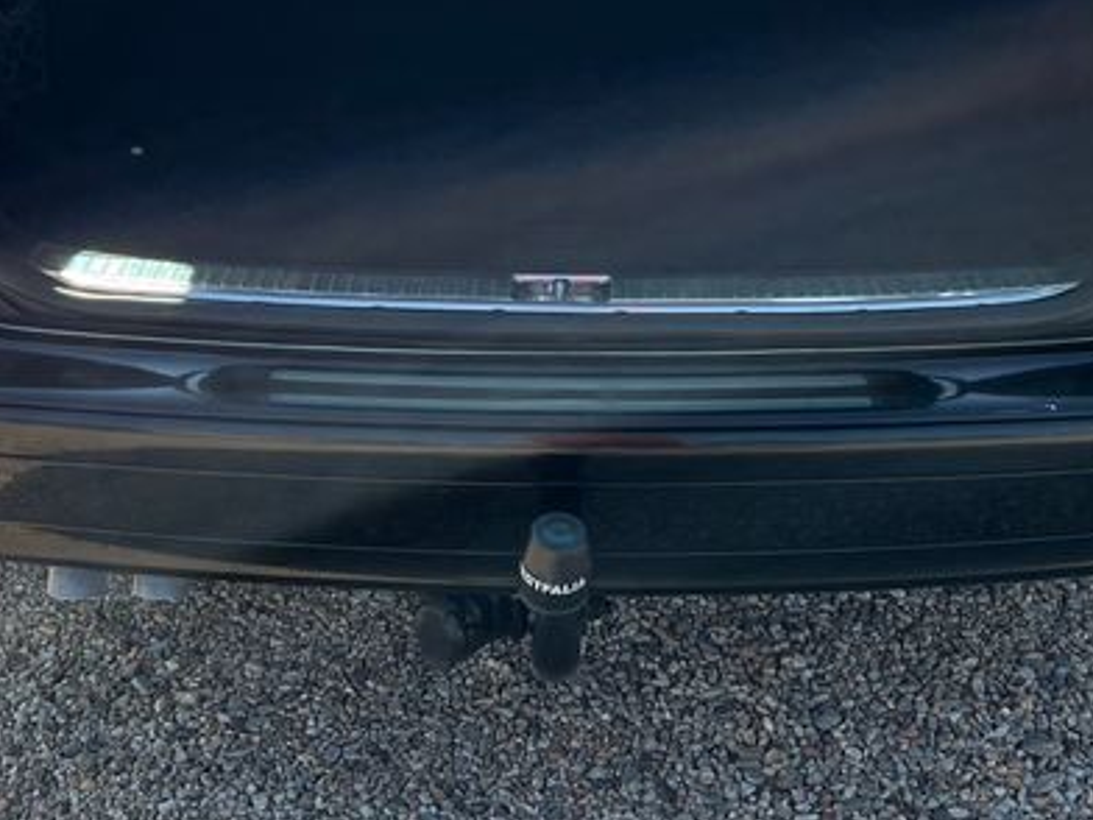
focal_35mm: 68
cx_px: 577
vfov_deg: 21.0
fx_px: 2147
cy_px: 33
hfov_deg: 28.6
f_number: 1.6
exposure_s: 1/1339
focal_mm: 5.1
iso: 50
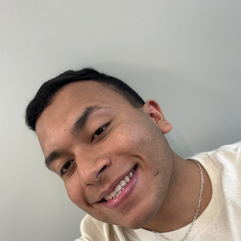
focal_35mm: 36
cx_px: 122
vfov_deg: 46.0
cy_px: 132
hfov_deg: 46.0
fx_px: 284
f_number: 1.9
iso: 80
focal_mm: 2.69
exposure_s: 1/60
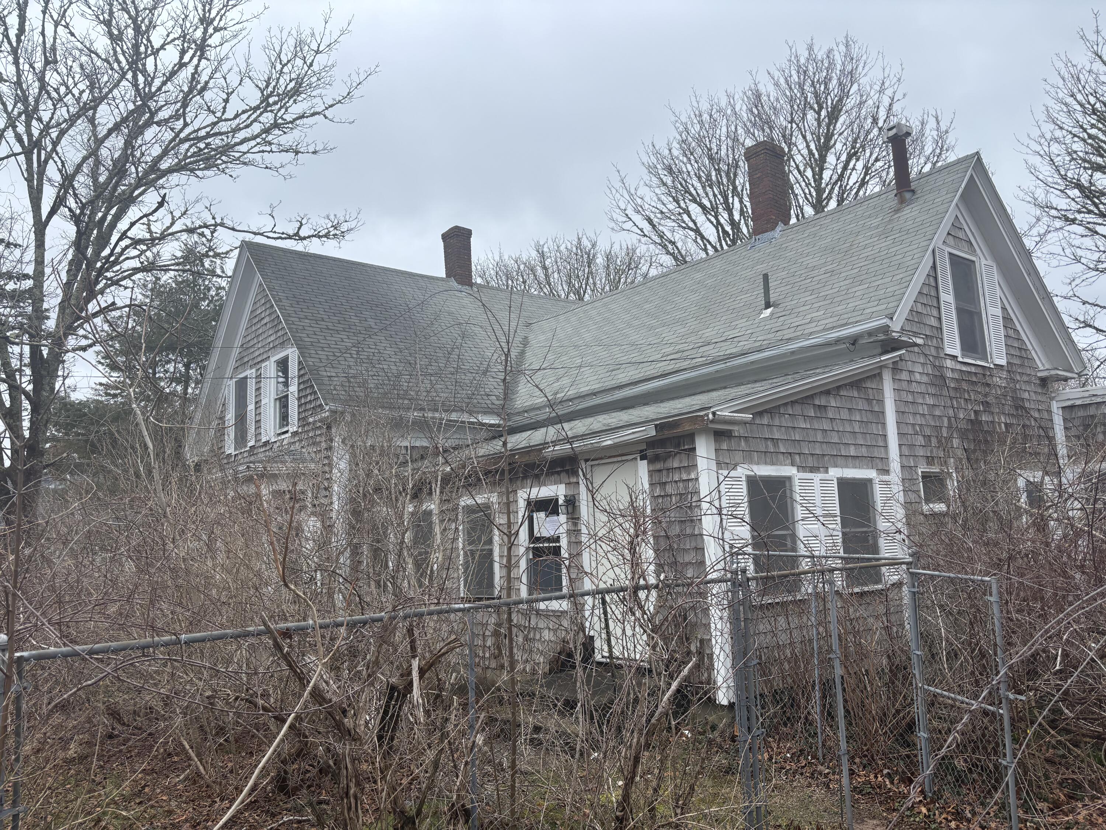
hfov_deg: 67.3
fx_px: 831
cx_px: 553
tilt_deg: +8.3
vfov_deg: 53.1
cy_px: 415
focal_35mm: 26
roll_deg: +2.3
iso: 50
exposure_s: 1/1984
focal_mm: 5.96
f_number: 1.6
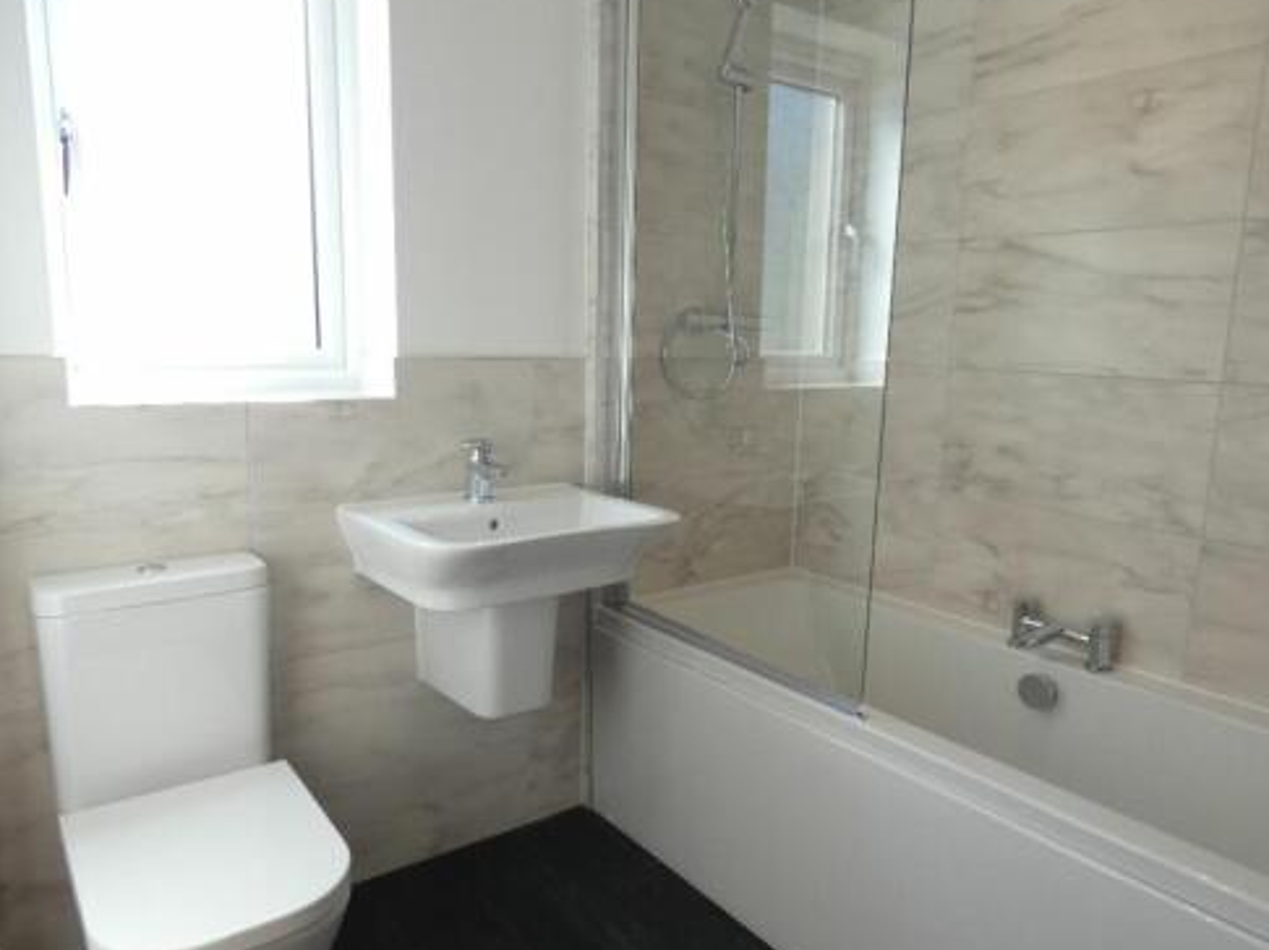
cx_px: 672
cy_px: 489
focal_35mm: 24
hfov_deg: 71.6
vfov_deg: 56.8
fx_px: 879
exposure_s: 1/80
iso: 80
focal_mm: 3.6
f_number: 2.8
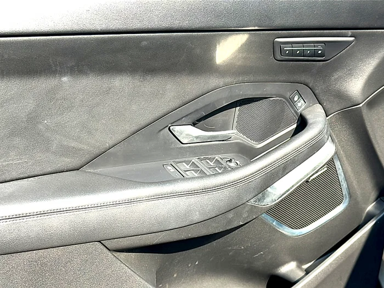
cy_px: 144
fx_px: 566
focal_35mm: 51
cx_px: 192
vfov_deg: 28.6
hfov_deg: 37.5
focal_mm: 6.86
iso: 64
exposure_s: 1/686
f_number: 1.78
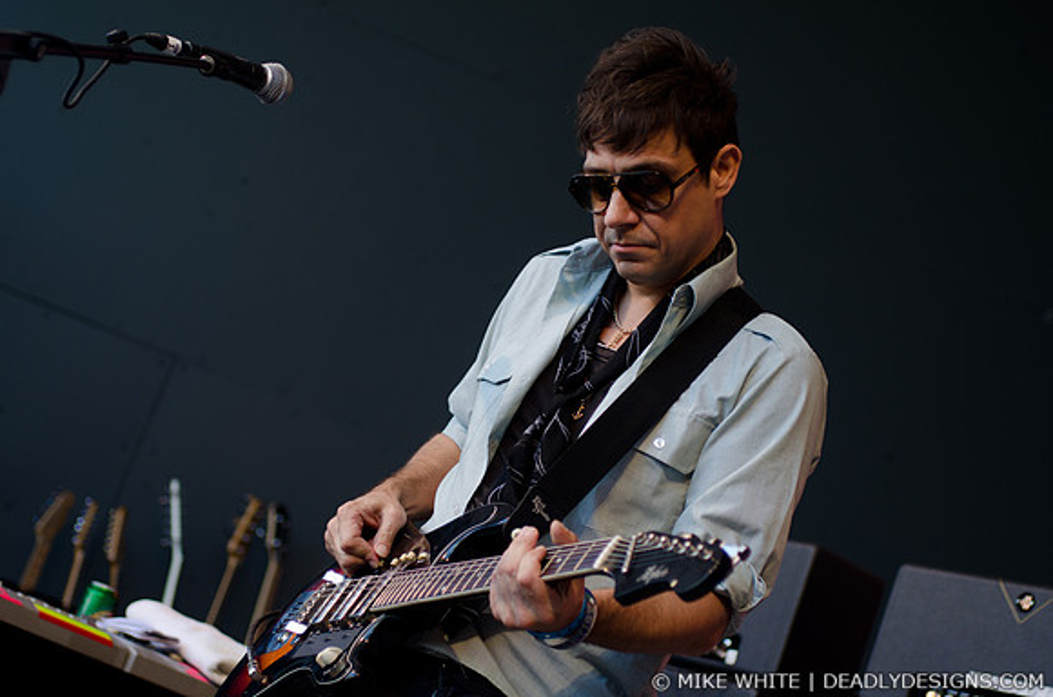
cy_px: 348
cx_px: 526
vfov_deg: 15.6
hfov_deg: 23.4
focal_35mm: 87
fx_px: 2539
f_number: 3.2
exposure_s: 1/200
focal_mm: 58
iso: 125
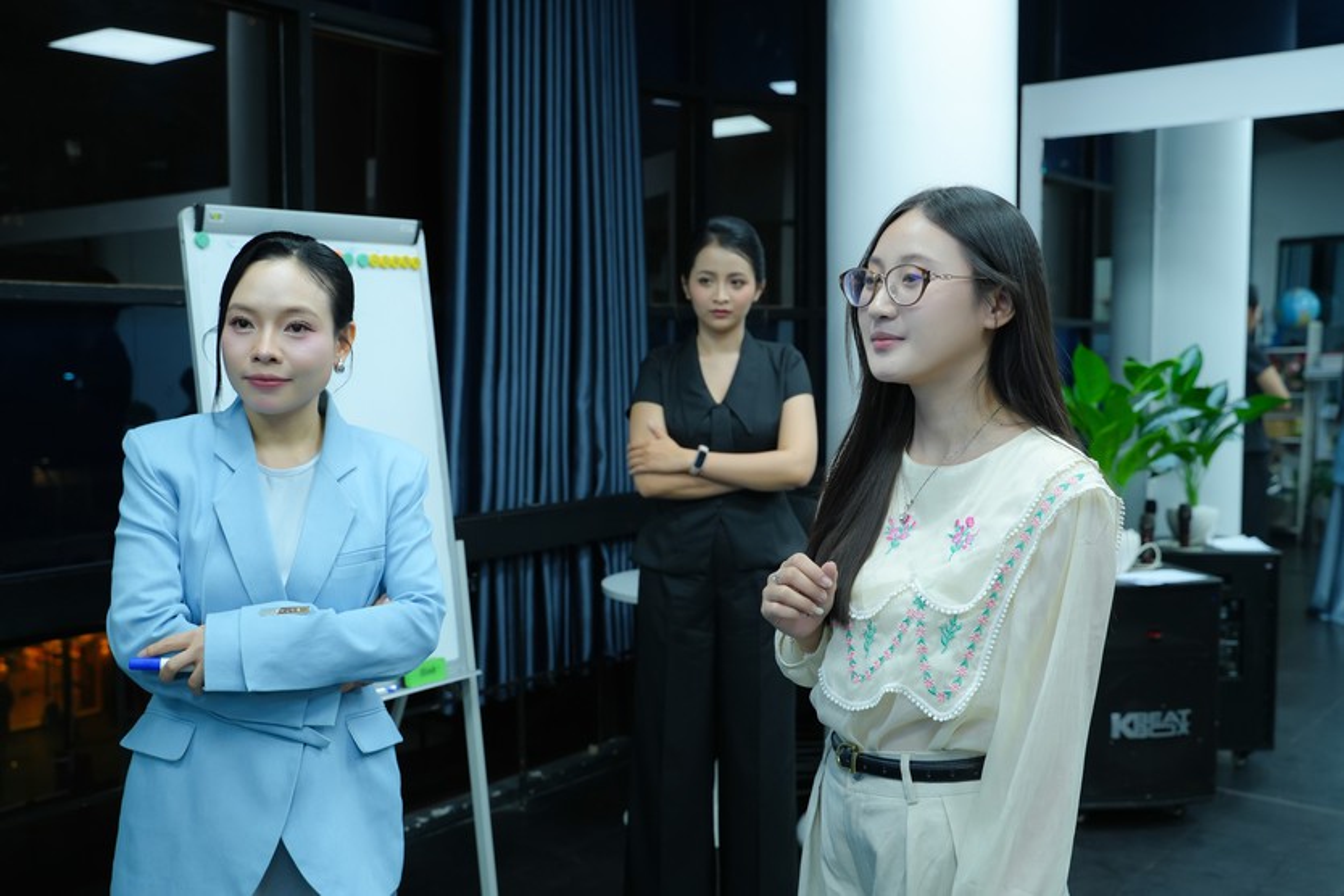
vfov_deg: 35.9
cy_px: 448
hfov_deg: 51.9
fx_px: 1381
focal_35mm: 37
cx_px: 672
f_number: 4.5
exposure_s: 1/160
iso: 800
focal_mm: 37
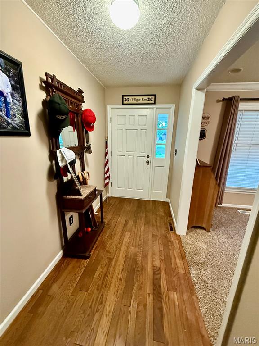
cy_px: 173
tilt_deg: -13.0
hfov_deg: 85.7
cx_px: 130
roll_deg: -1.4
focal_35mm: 14
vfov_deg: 102.1
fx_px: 140
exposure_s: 1/60
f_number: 2.2
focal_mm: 2.22
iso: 800
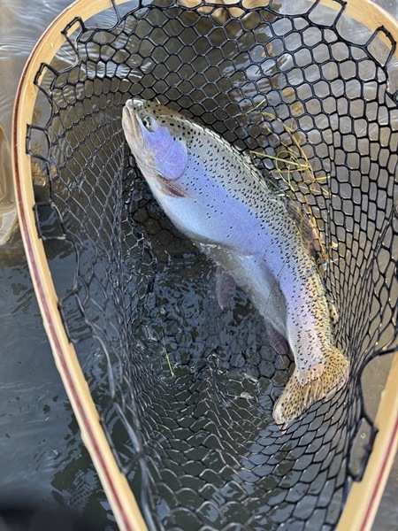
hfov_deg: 56.8
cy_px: 266
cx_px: 199
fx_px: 368
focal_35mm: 24
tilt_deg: -78.2
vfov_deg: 71.6
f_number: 1.78
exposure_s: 1/121
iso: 125
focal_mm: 6.76
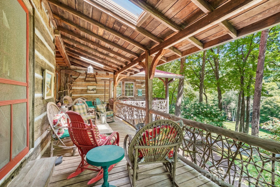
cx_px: 140
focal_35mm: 15
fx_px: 117
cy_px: 94
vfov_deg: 77.3
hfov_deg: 100.4
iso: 400
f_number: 8
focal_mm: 10
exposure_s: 1/15
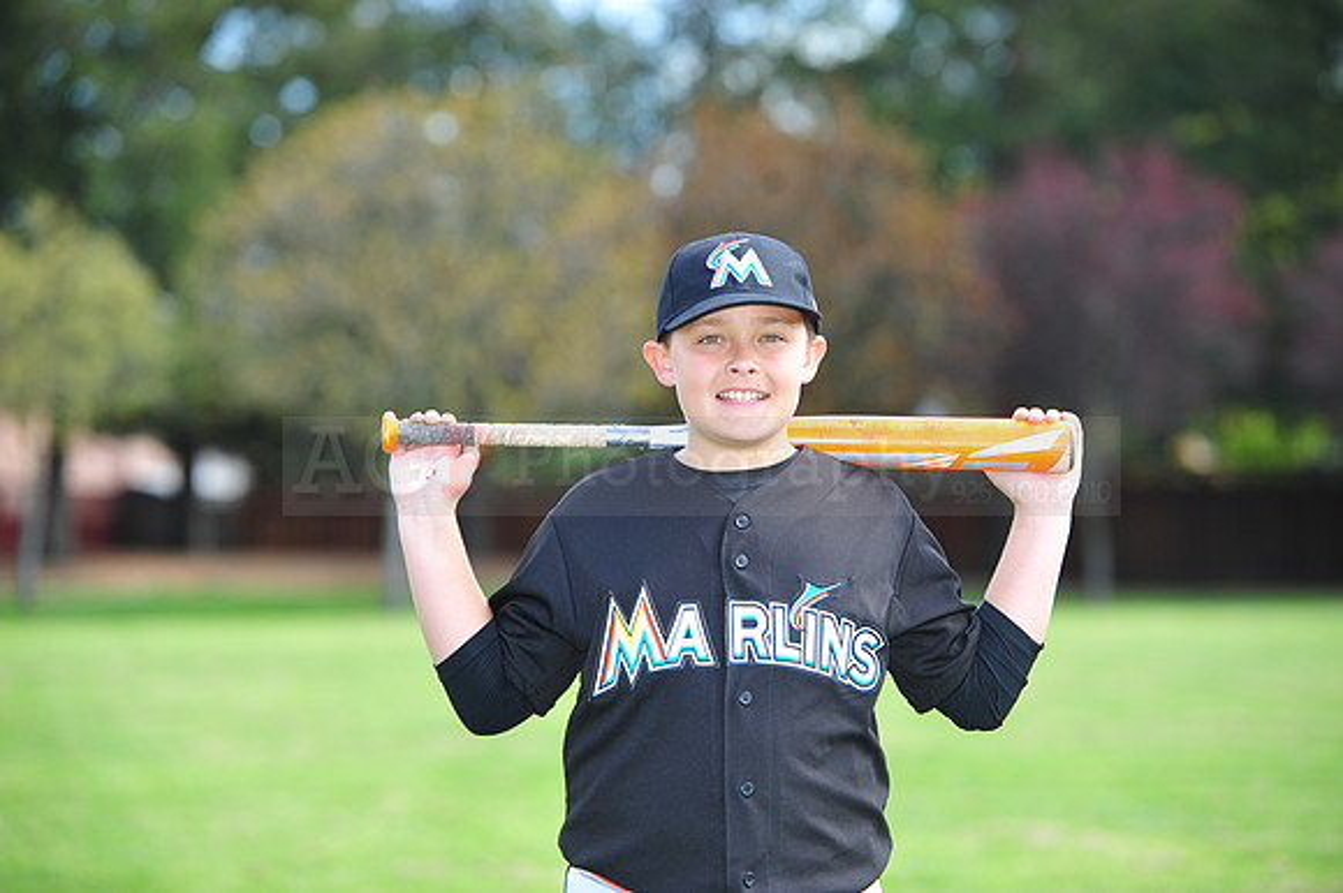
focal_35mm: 145
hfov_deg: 14.2
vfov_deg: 9.5
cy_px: 446
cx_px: 672
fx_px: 5406
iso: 250
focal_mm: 145
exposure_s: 1/400
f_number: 4.5
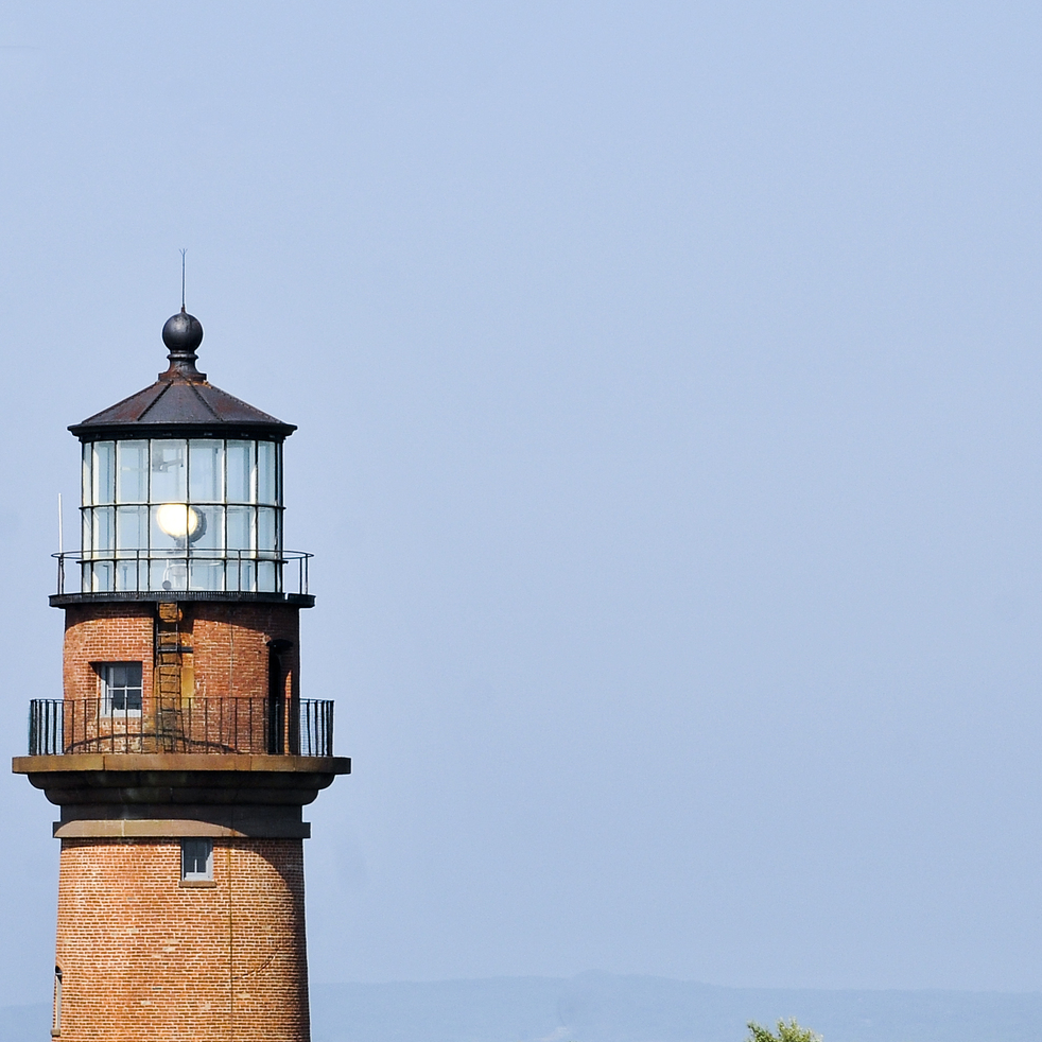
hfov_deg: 5.4
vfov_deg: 5.4
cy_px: 788
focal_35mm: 324
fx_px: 11034
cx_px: 75
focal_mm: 100
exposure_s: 1/400
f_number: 11
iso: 250
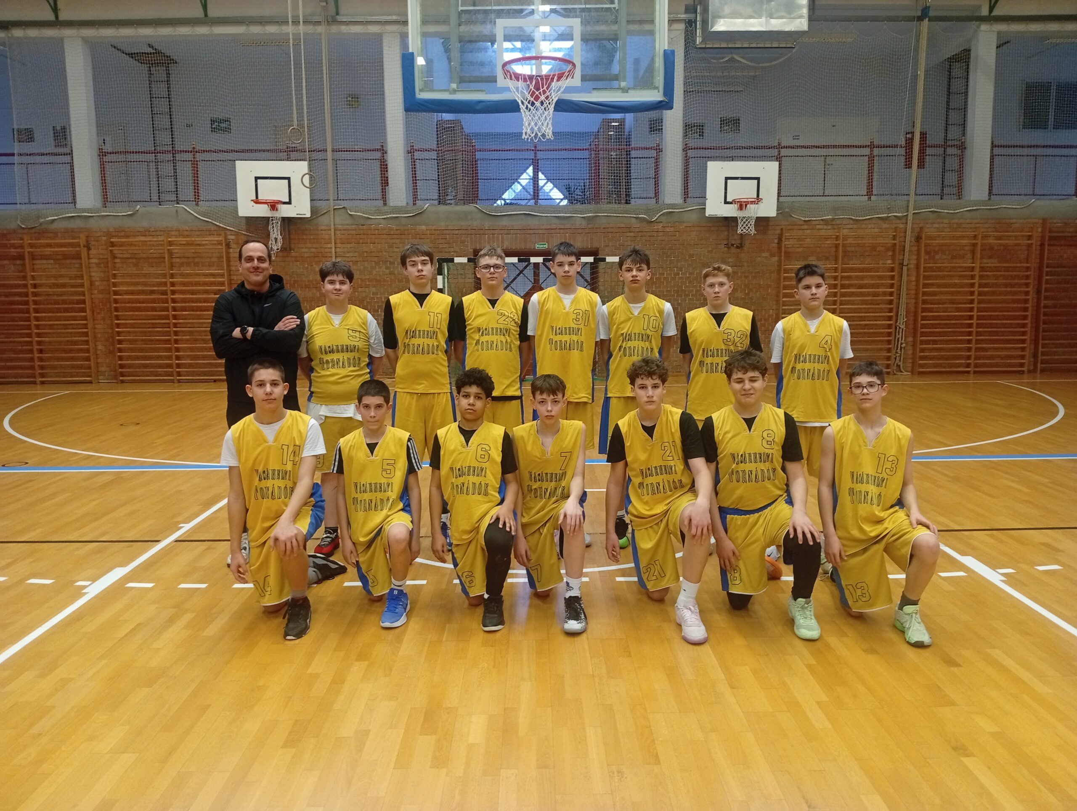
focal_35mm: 27
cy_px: 406
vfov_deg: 51.5
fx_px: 841
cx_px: 538
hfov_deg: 65.2
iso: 439
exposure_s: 1/33.3
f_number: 1.8
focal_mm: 3.98
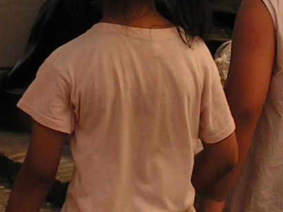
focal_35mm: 327
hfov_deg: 6.1
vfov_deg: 4.5
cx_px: 127
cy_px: 77
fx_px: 2674
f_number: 4.8
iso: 64
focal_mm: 11
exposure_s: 1/400
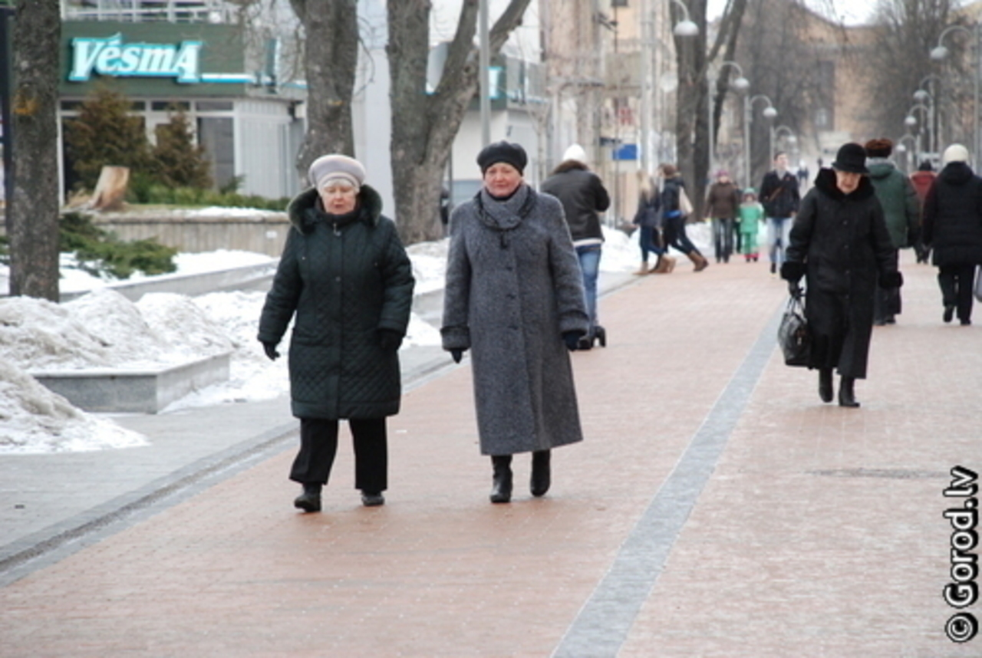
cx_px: 491
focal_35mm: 202
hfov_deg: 10.1
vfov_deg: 6.8
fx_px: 5533
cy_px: 329
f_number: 6.7
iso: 800
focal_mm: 135
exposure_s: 1/180
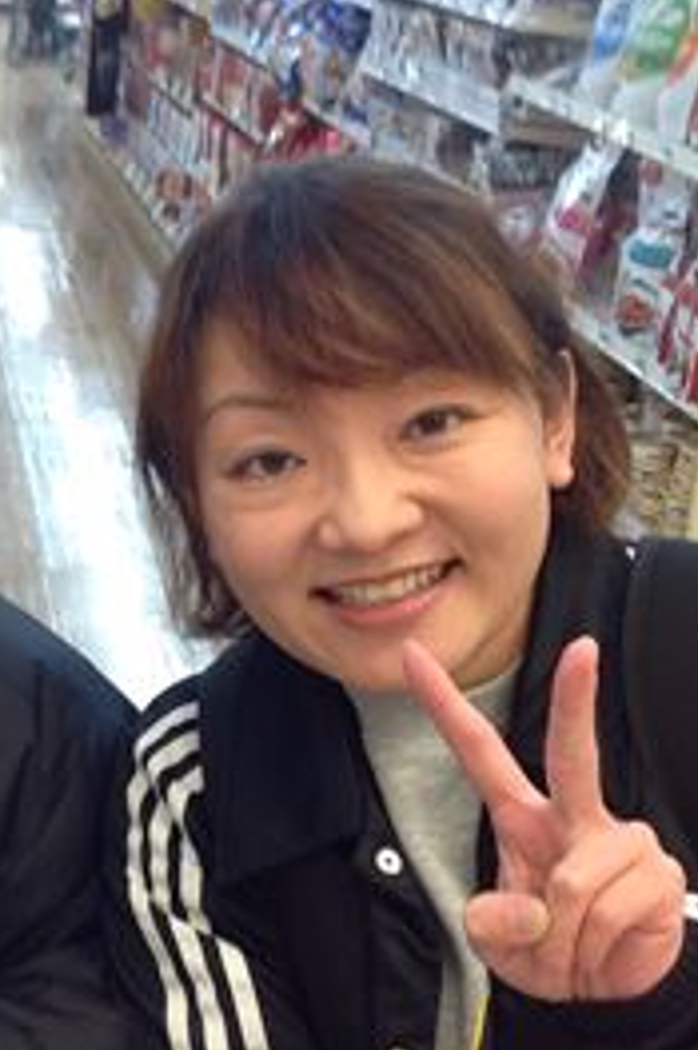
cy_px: 675
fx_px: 2417
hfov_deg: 16.0
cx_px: -60
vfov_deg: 24.4
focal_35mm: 83
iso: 50
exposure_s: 1/20
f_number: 2.4
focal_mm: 4.28
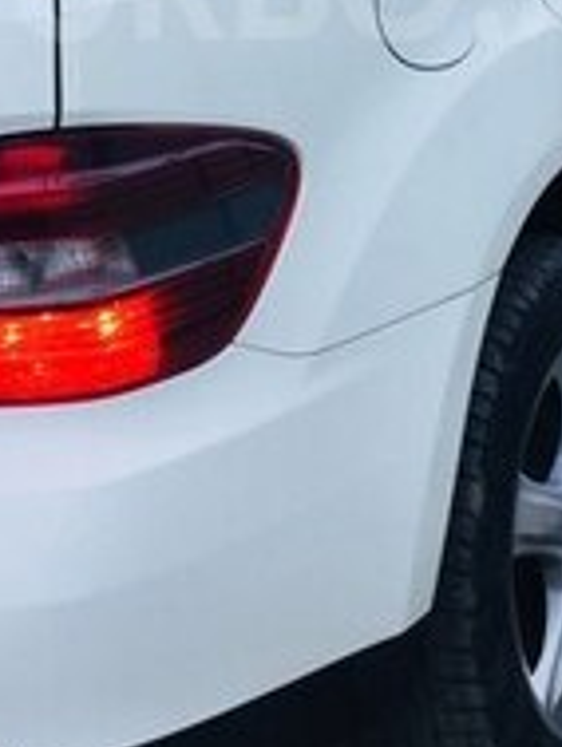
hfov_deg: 19.4
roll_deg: +6.9
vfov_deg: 24.4
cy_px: -20
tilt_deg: -5.4
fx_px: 1643
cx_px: 321
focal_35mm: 76
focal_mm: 4.15
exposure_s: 1/50
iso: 32
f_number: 2.2
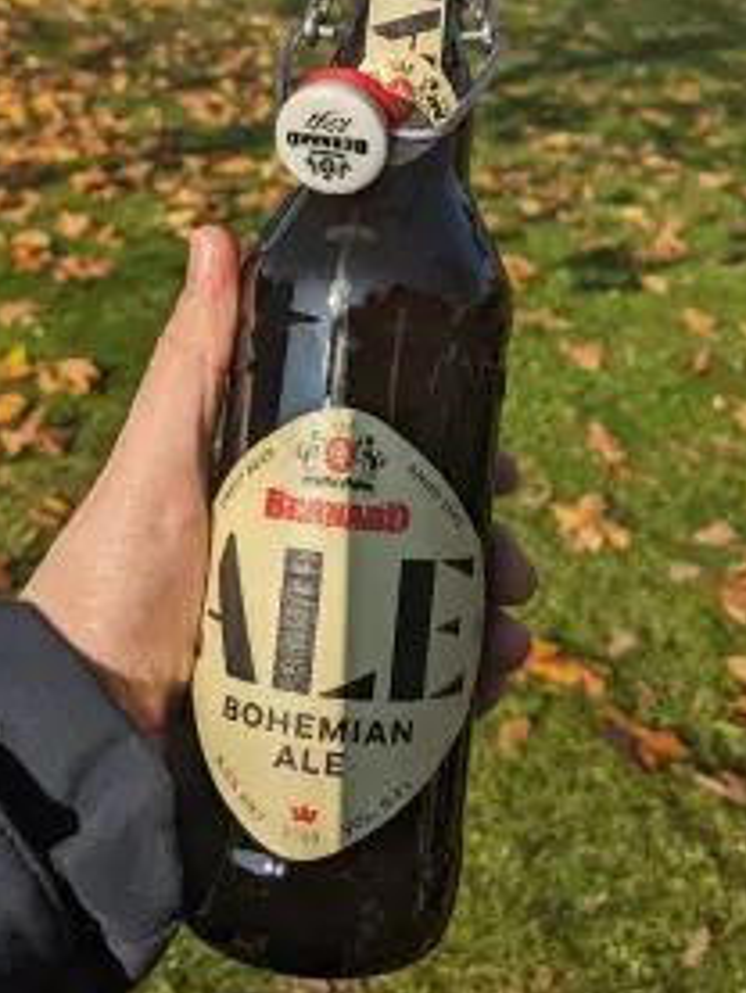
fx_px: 1120
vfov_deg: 46.9
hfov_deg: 36.8
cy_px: 308
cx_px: 377
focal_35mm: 39
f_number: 1.73
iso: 73
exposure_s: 1/7812
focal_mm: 4.38
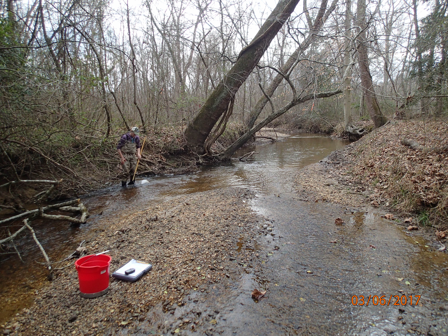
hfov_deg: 69.4
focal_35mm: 25
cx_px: 224
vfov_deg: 54.9
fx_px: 324
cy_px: 168
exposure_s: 1/800
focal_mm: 4.5
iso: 200
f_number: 2
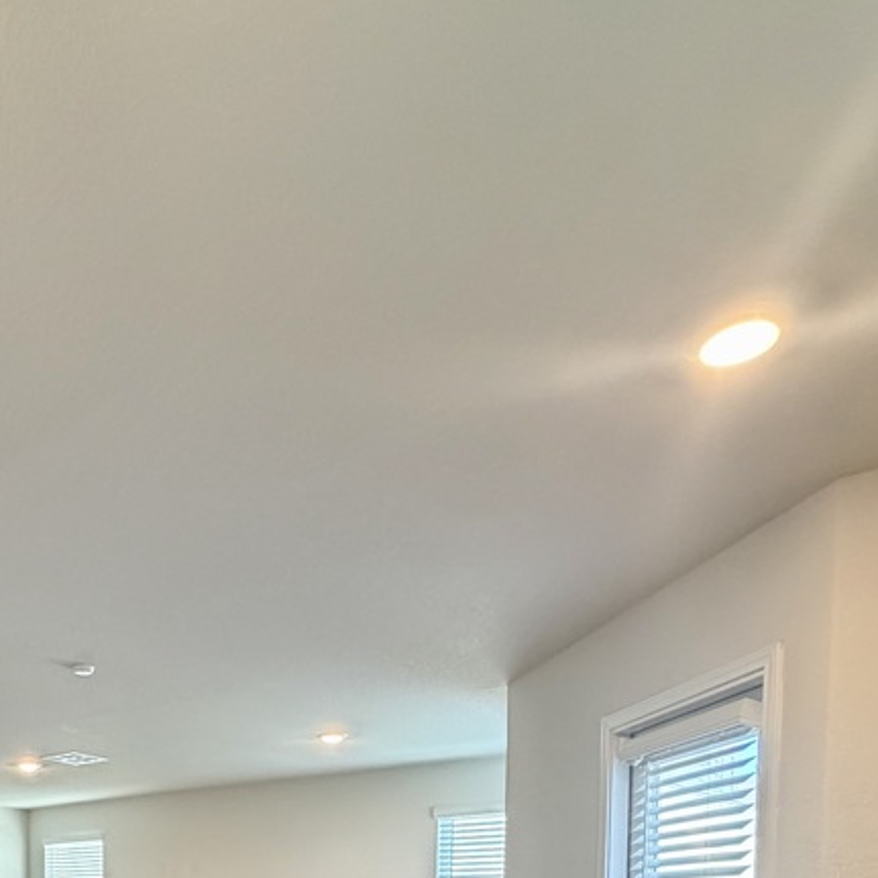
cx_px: 173
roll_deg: -0.6
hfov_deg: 49.4
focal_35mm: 31
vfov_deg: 41.8
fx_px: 890
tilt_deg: -2.7
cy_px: 964
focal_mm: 2.22
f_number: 2.2
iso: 320
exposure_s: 1/60
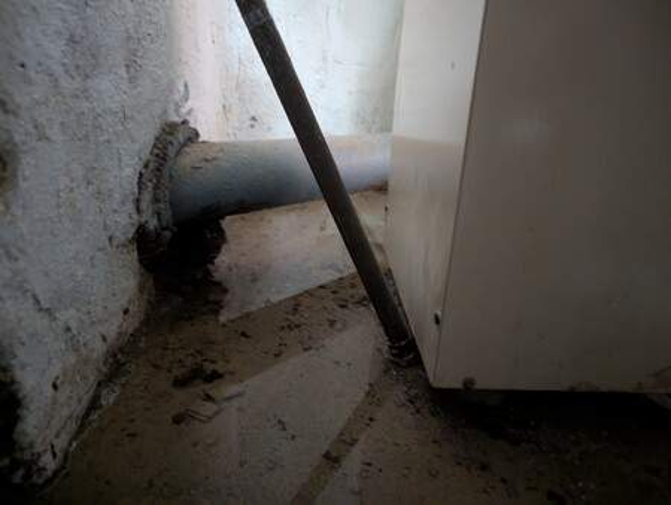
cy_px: 252
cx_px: 336
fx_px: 466
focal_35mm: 24
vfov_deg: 57.0
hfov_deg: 71.5
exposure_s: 1/3
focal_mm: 6.81
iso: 5023
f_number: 1.85
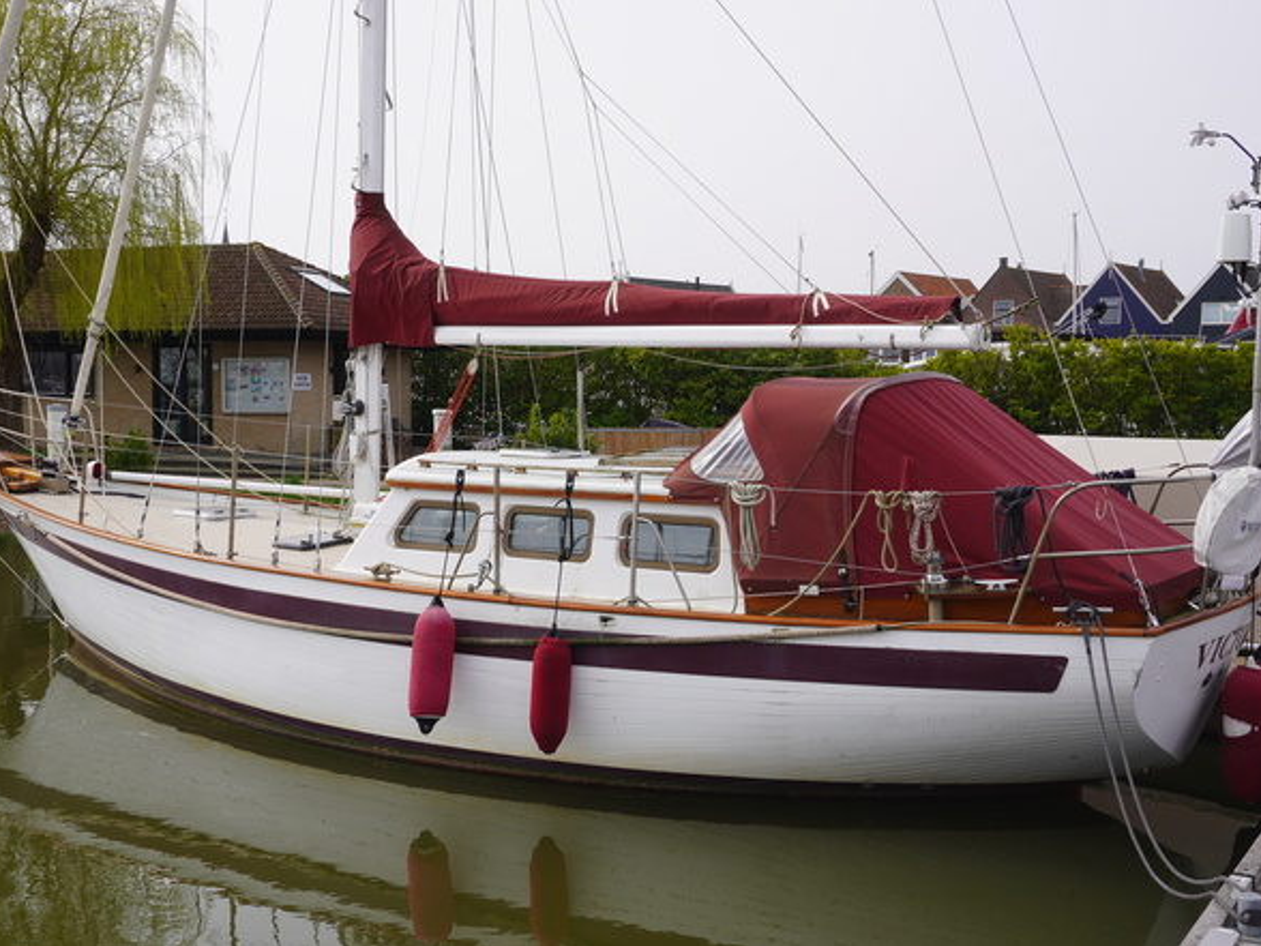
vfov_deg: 36.0
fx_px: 1457
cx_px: 603
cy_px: 464
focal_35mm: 40
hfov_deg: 46.8
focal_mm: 24
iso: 100
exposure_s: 1/125
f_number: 10
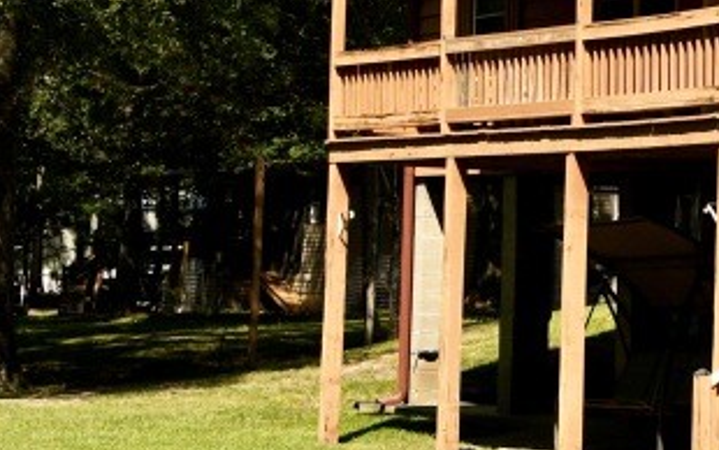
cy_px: -34
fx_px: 3071
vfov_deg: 8.3
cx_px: 1185
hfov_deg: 12.5
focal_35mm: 157
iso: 1000
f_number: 6.3
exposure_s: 1/4000
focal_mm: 31
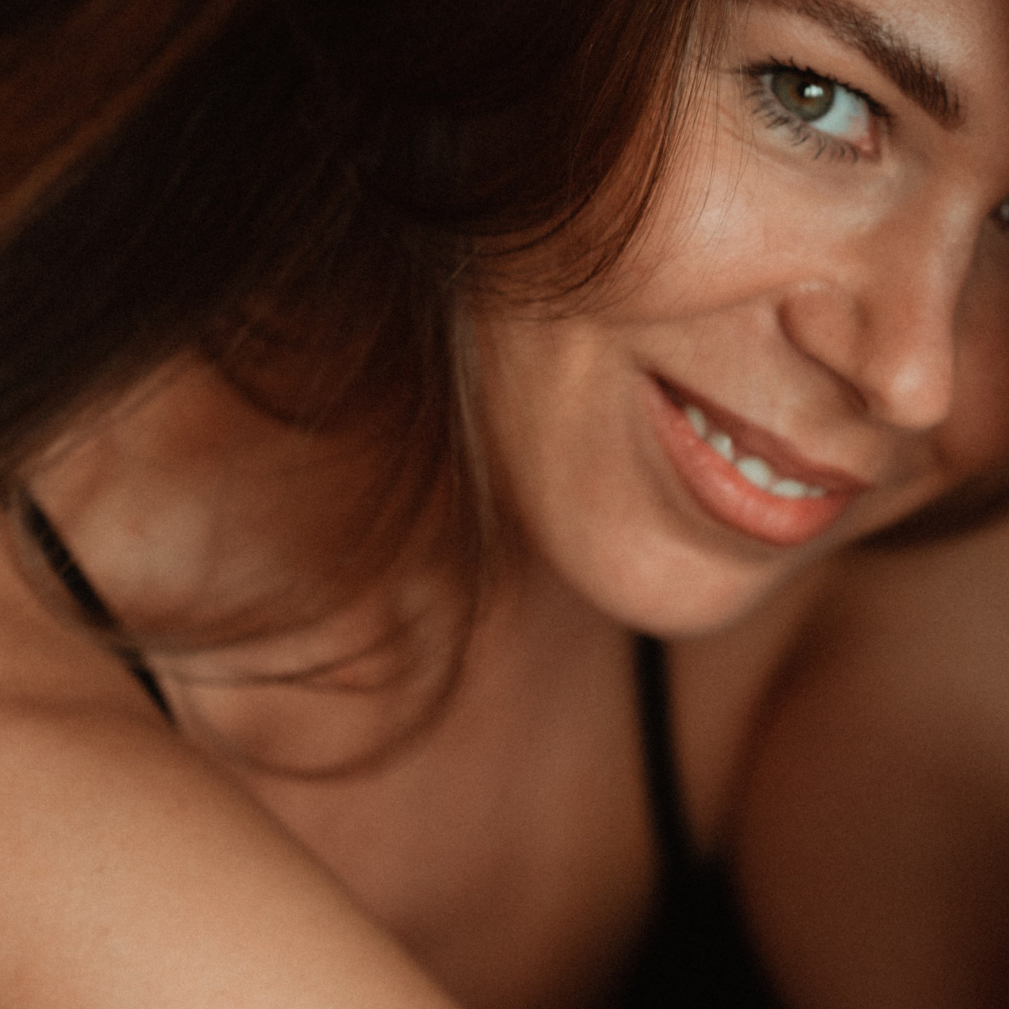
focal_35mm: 158
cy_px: 458
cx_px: 516
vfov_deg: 11.1
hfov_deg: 11.1
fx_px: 5210
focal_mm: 85
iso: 900
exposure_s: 1/250
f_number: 3.2
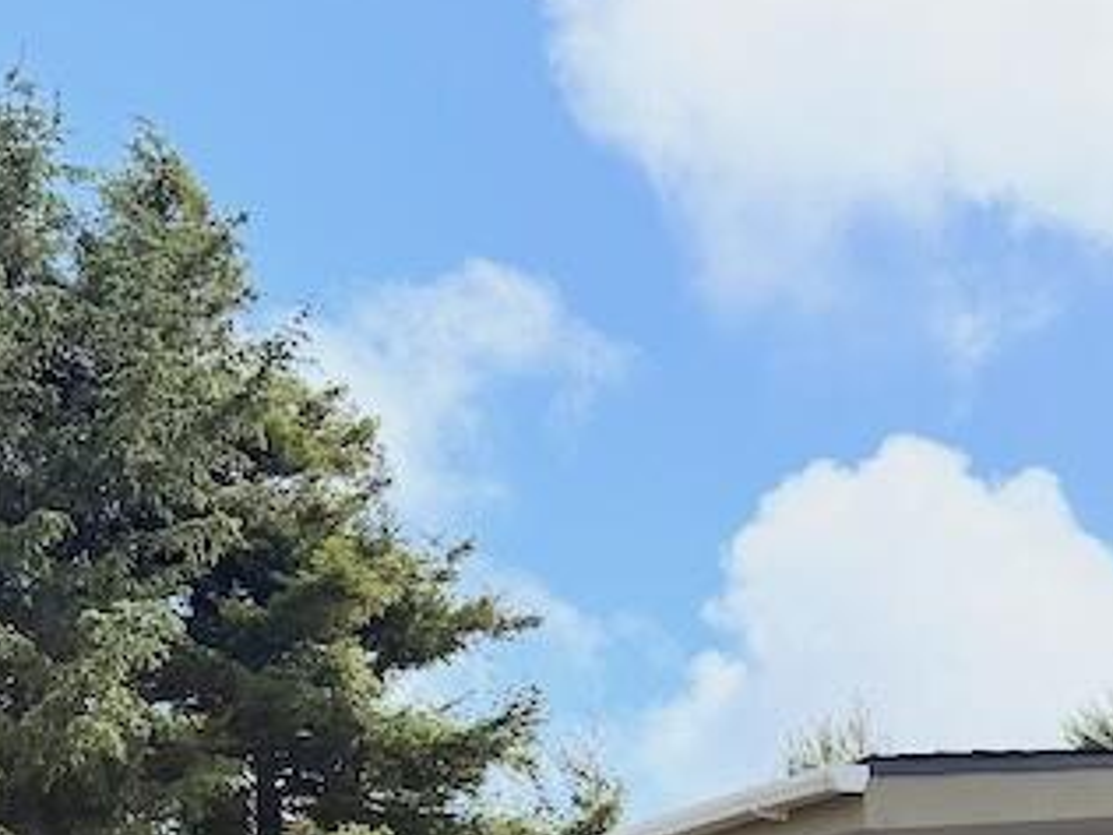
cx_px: 859
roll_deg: +0.8
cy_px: 1237
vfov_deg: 17.0
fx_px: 2540
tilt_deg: +3.7
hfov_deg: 24.4
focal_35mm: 79
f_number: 1.78
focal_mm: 6.76
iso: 100
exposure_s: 1/6711
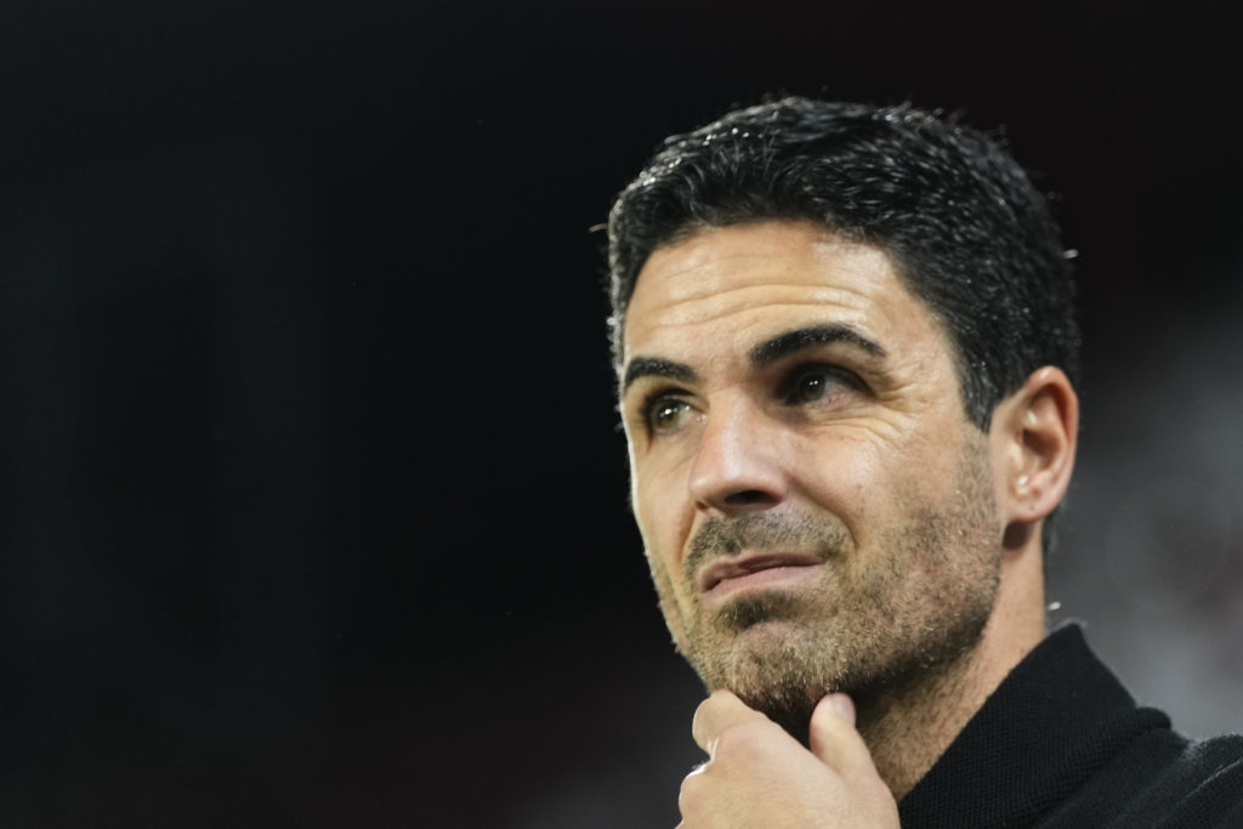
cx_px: 622
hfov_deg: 13.4
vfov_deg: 9.0
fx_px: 5283
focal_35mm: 153
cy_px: 414
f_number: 2.8
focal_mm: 153
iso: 2000
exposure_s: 1/1000
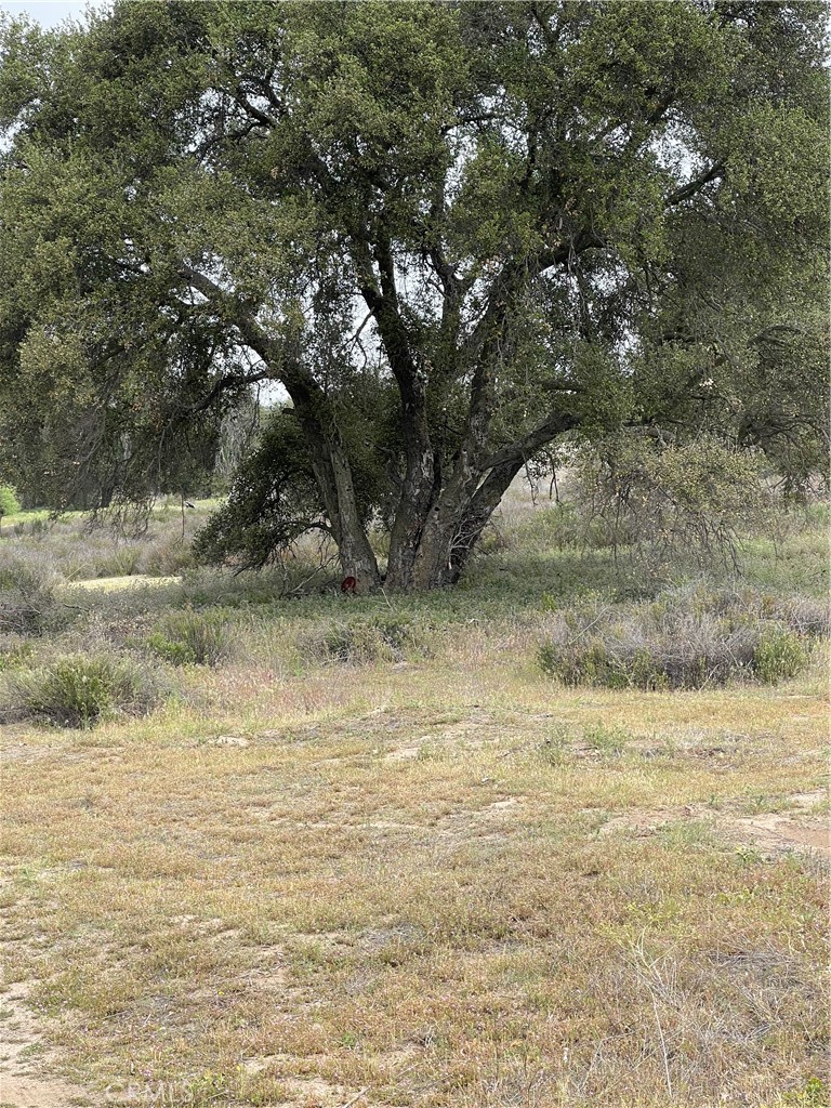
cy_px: 554
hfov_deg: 22.9
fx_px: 2049
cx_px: 416
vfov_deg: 30.3
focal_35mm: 64
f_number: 2.2
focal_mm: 7.5
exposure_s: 1/306
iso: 20
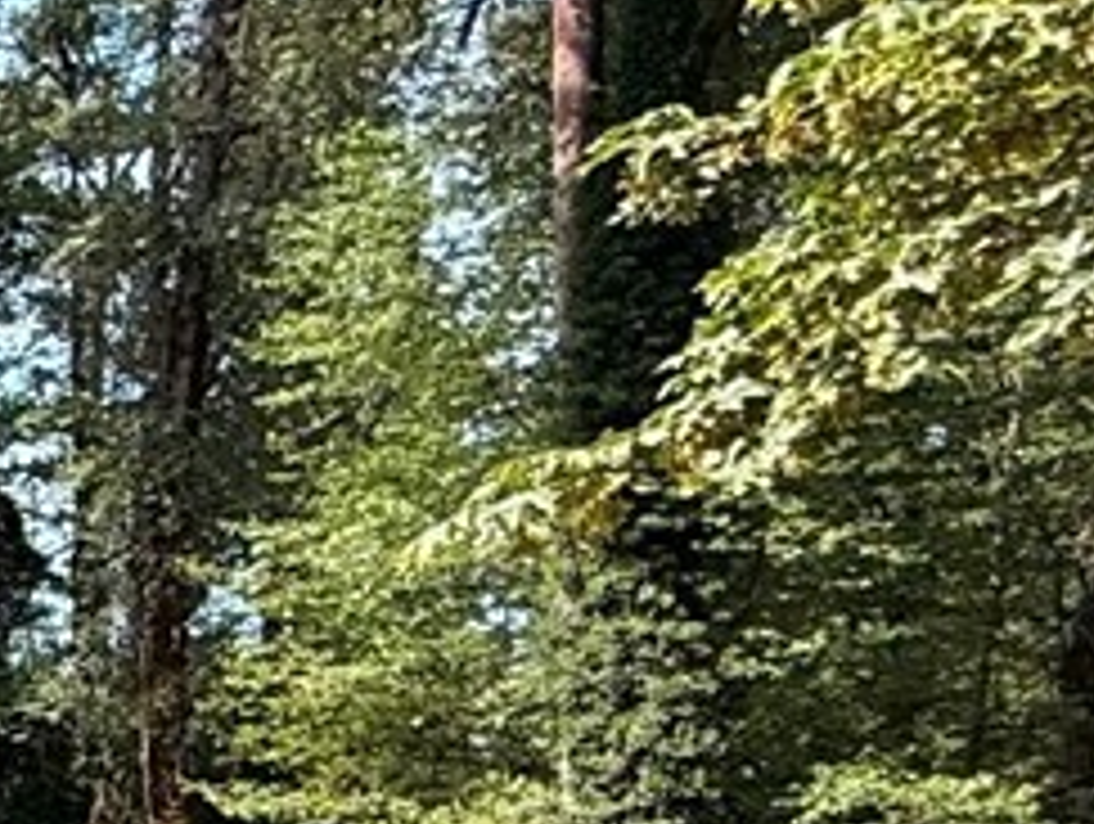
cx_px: -1643
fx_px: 2912
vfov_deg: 15.2
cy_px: 1148
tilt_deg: -2.9
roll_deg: +1.0
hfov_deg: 13.8
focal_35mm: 92
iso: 50
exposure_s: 1/436
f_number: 2.2
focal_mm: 2.22
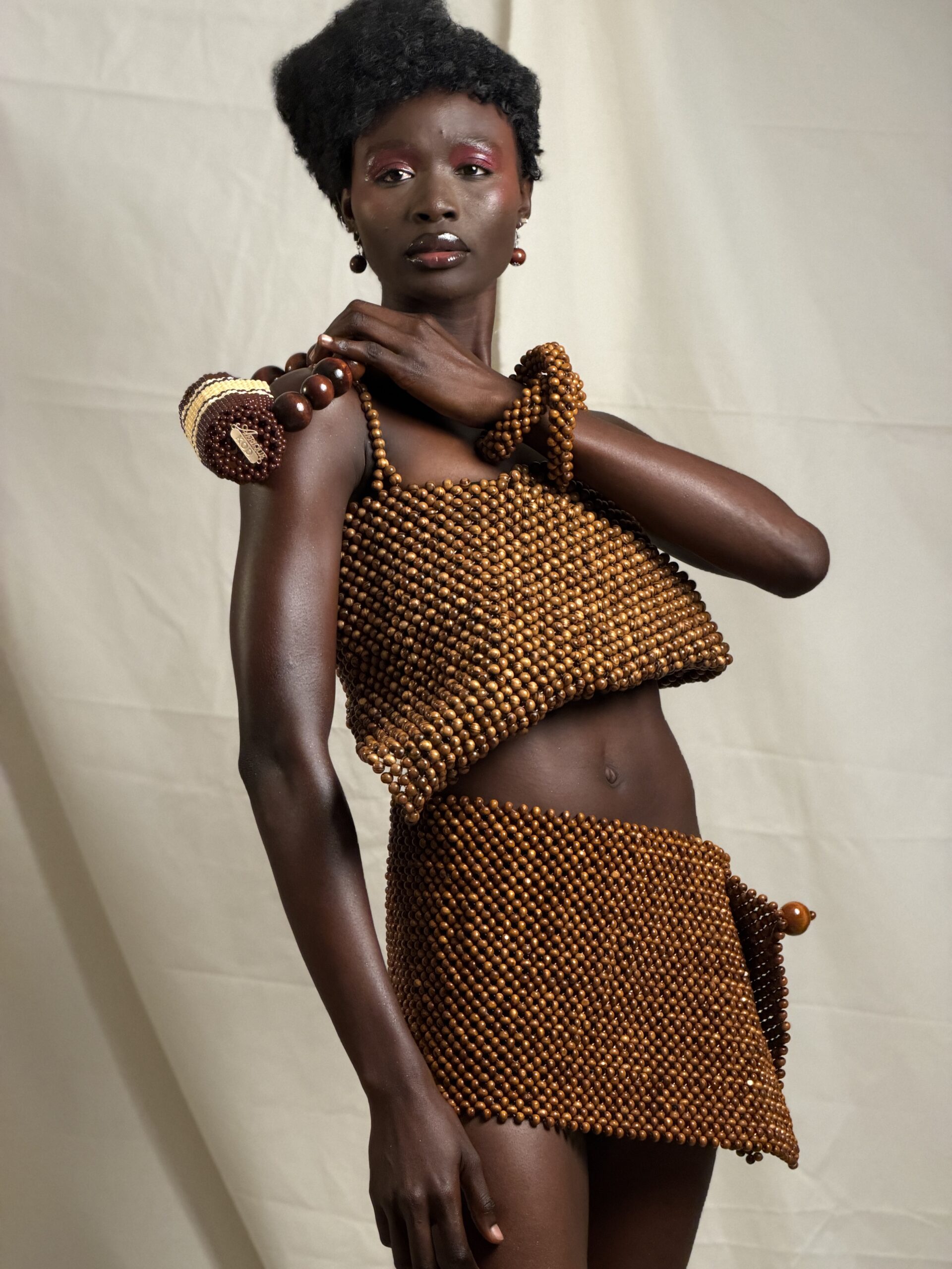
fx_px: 3667
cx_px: 476
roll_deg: -2.6
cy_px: 634
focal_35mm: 100
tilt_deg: -2.1
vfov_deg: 19.6
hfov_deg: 14.8
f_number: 2.8
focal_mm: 16.89
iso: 640
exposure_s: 1/77
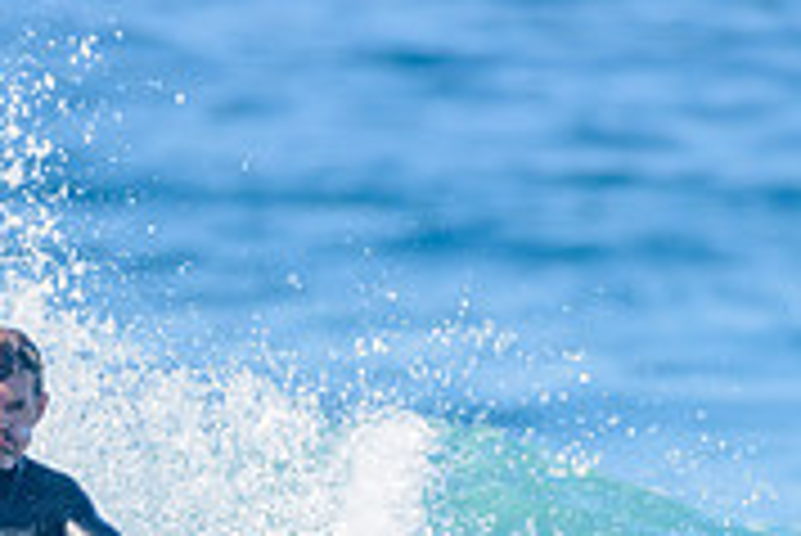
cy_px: 575
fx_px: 44535
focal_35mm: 2000
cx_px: 326
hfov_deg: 1.0
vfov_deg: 0.7
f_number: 5.6
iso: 320
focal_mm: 500
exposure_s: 1/2000
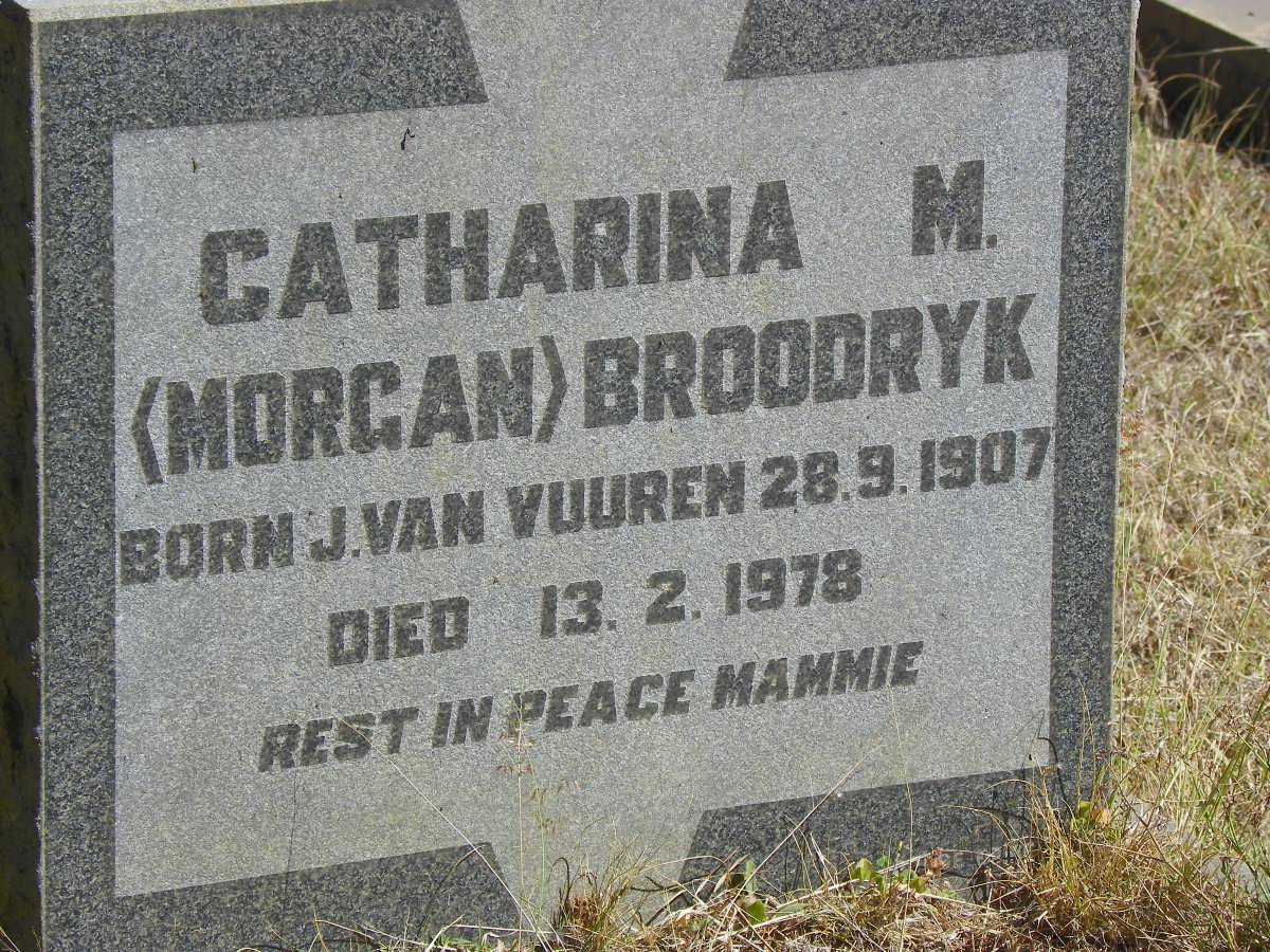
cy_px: 476
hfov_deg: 10.4
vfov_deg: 7.8
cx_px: 635
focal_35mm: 190
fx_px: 6971
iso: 64
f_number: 5
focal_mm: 33.9
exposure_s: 1/250
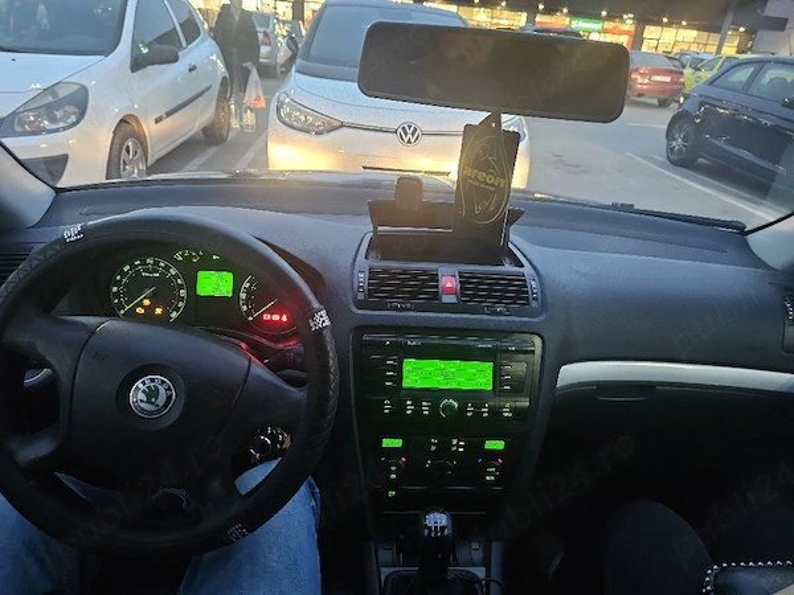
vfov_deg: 58.9
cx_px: 397
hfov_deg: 73.9
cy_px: 298
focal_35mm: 23
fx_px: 528
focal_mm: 6.3
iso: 1250
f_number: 1.7
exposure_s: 1/25.1
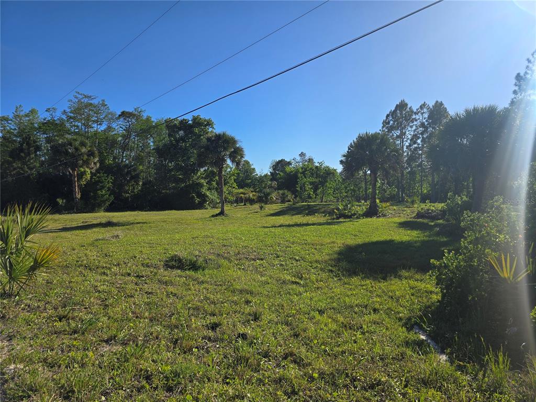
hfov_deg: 73.9
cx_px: 268
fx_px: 356
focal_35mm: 23
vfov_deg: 58.9
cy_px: 201
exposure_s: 1/1016
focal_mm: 6.3
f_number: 1.7
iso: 12
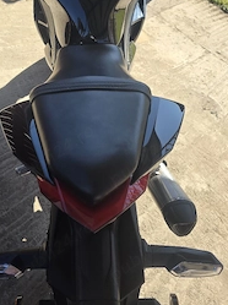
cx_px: 78
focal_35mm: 37
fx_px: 326
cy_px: 75
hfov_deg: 38.2
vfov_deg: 48.2
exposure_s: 1/2500
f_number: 1.7
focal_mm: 6.3
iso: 80
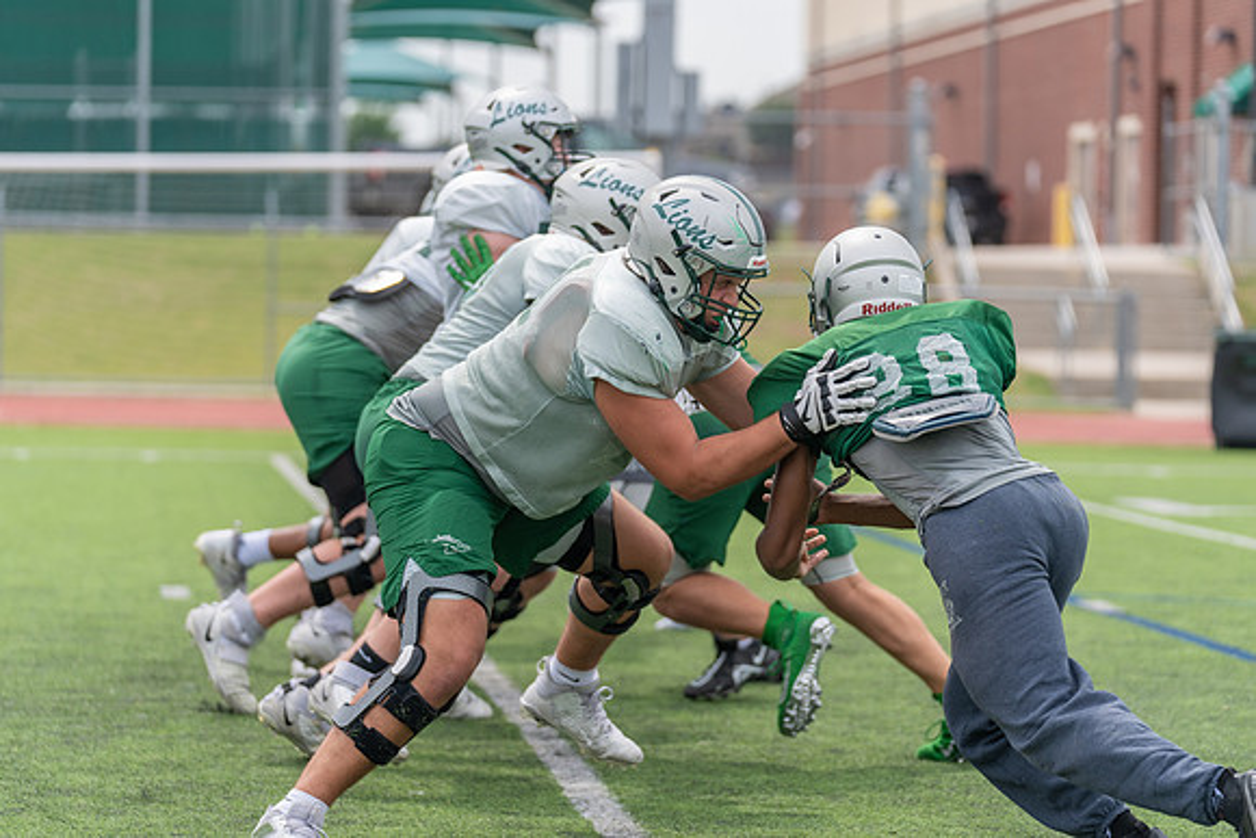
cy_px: 419
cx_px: 628
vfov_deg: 9.2
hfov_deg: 13.7
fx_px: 5215
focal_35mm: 149
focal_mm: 144
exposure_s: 1/1250
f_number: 3.5
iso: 160
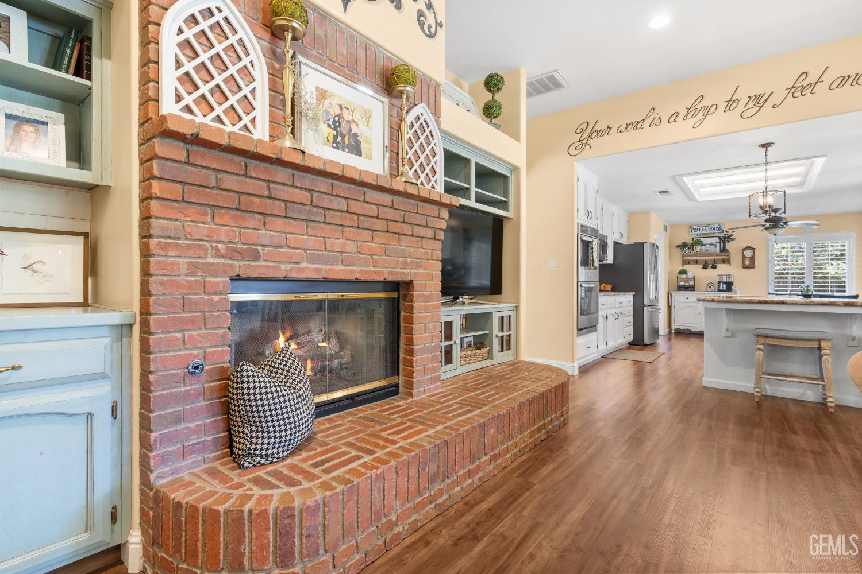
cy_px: 287
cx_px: 431
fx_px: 407
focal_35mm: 17
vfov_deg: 70.4
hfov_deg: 93.3
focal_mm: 17
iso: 640
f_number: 7.1
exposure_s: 1/6
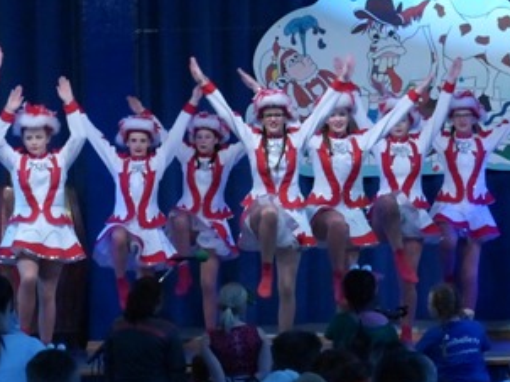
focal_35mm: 287
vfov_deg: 5.2
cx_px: 324
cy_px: 179
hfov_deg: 6.9
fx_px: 4225
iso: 1600
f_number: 4
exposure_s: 1/250
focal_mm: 39.8
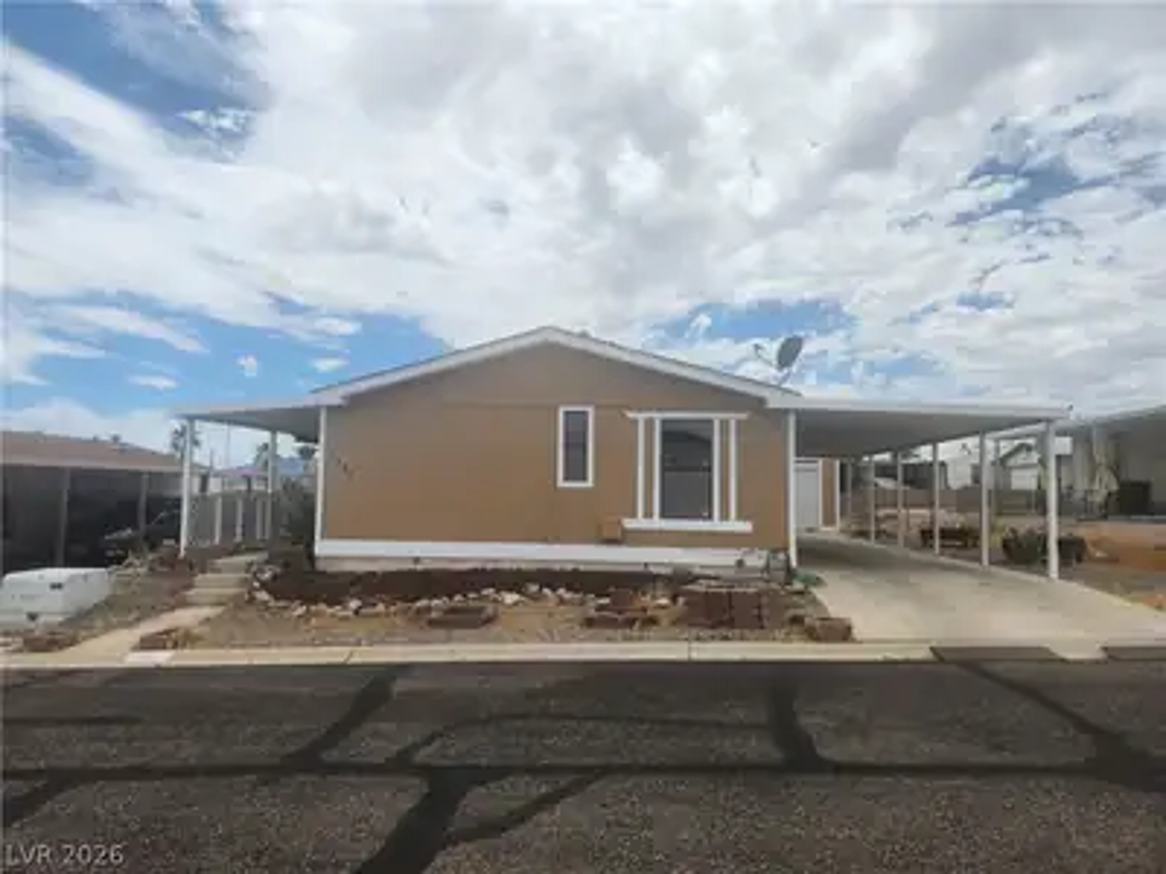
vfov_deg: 58.9
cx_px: 583
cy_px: 437
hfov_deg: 73.9
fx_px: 775
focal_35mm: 23
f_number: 1.8
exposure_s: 1/3282
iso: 20
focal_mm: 5.4
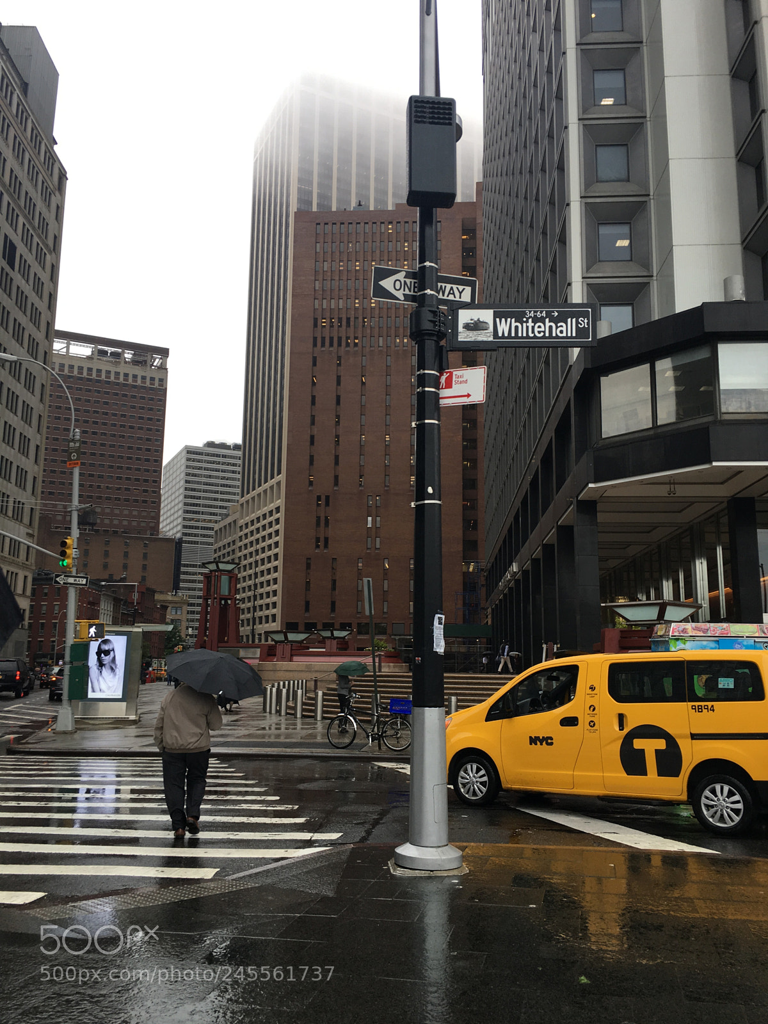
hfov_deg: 48.2
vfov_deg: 61.7
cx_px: 384
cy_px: 512
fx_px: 858
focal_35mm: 29
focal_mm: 4.15
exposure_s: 1/125
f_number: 2.2
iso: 25
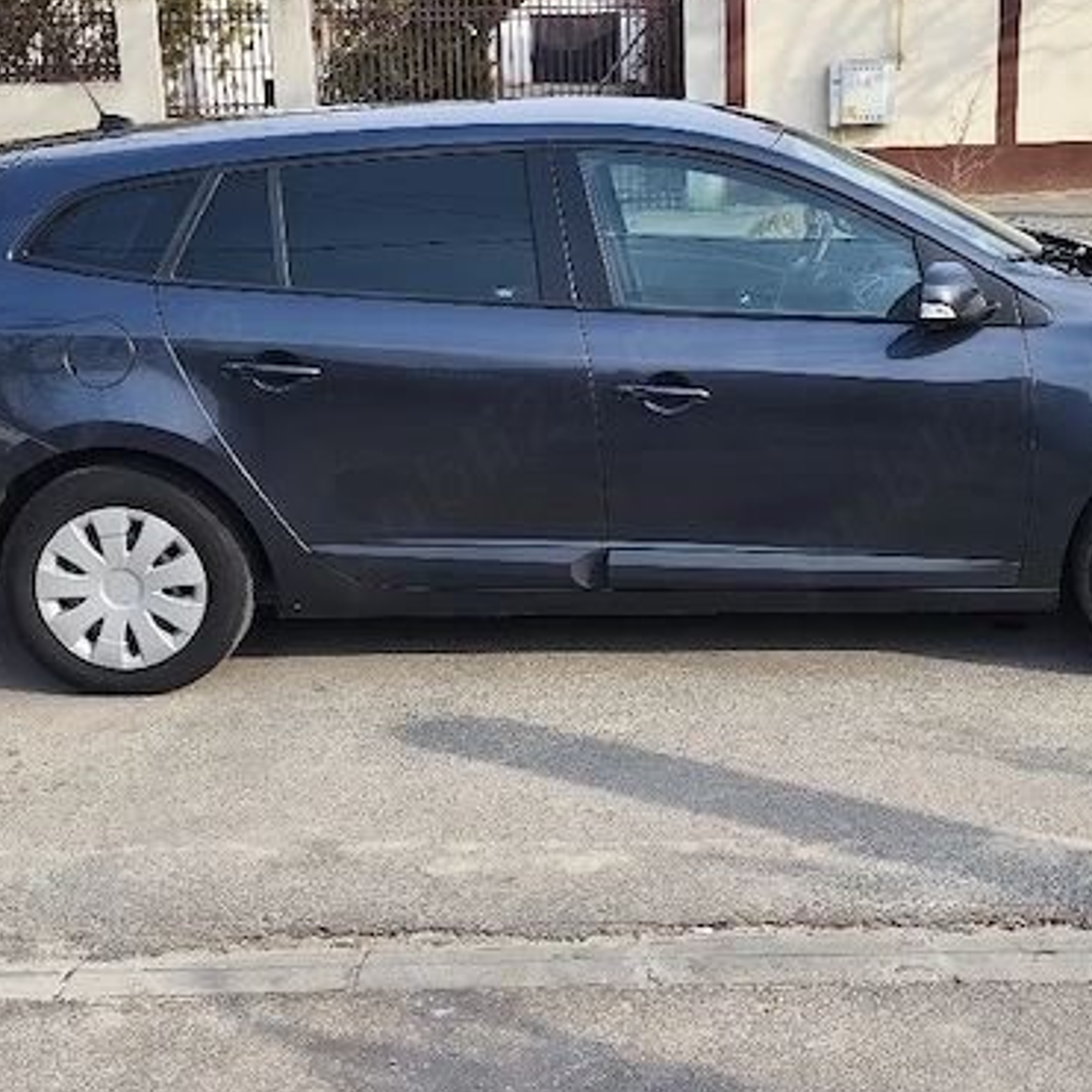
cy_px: 453
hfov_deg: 34.0
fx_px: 1785
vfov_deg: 33.9
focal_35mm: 50
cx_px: 630
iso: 50
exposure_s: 1/417
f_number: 1.65
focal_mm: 6.18
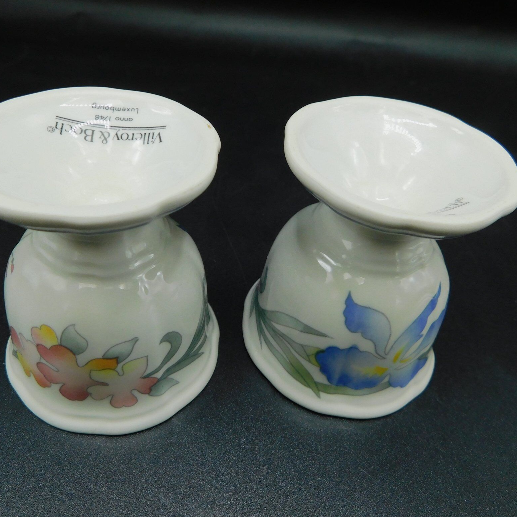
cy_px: 259
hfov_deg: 57.2
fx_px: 473
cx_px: 240
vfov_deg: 57.3
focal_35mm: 28
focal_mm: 4
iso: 125
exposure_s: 1/200
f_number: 3
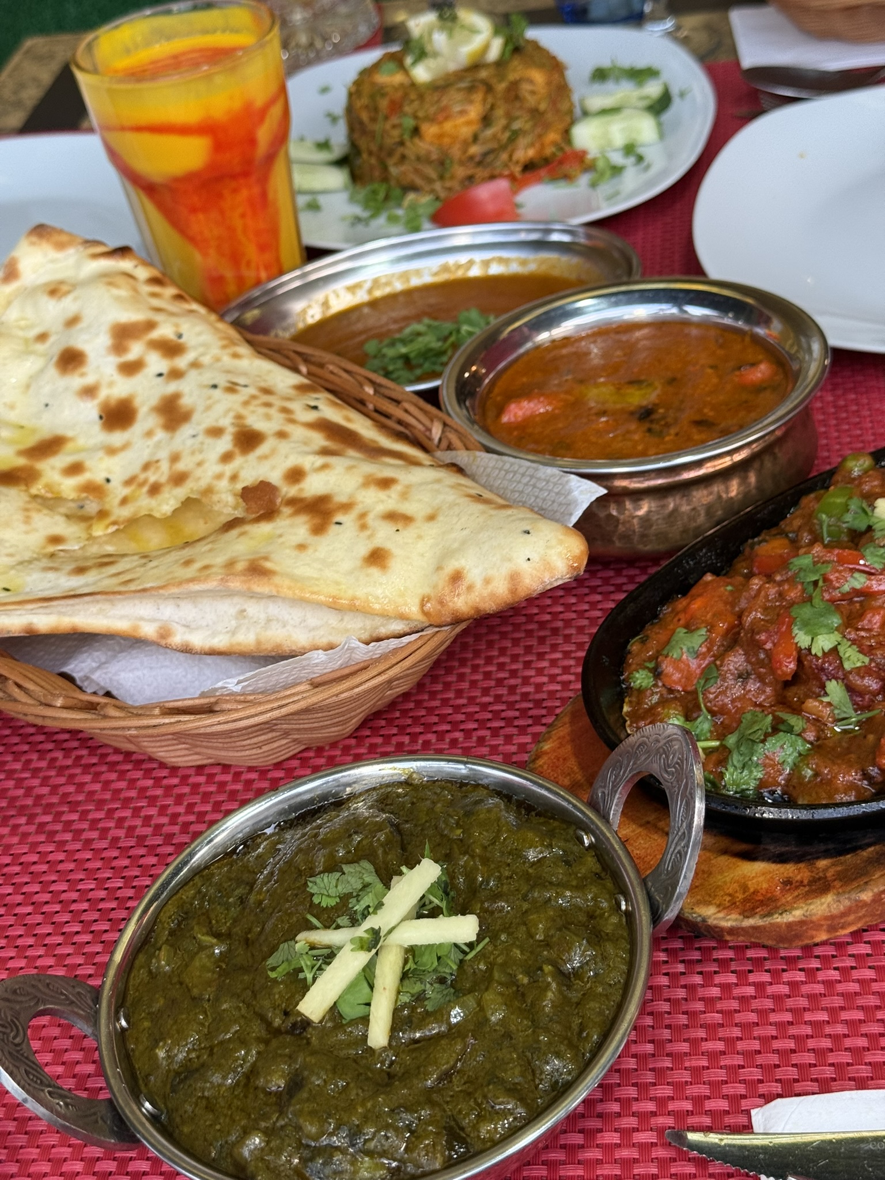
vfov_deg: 39.7
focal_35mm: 48
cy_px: 590
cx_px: 442
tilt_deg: -35.9
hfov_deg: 30.3
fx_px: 1636
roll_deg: +10.8
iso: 100
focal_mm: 6.76
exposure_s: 1/79
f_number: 1.78
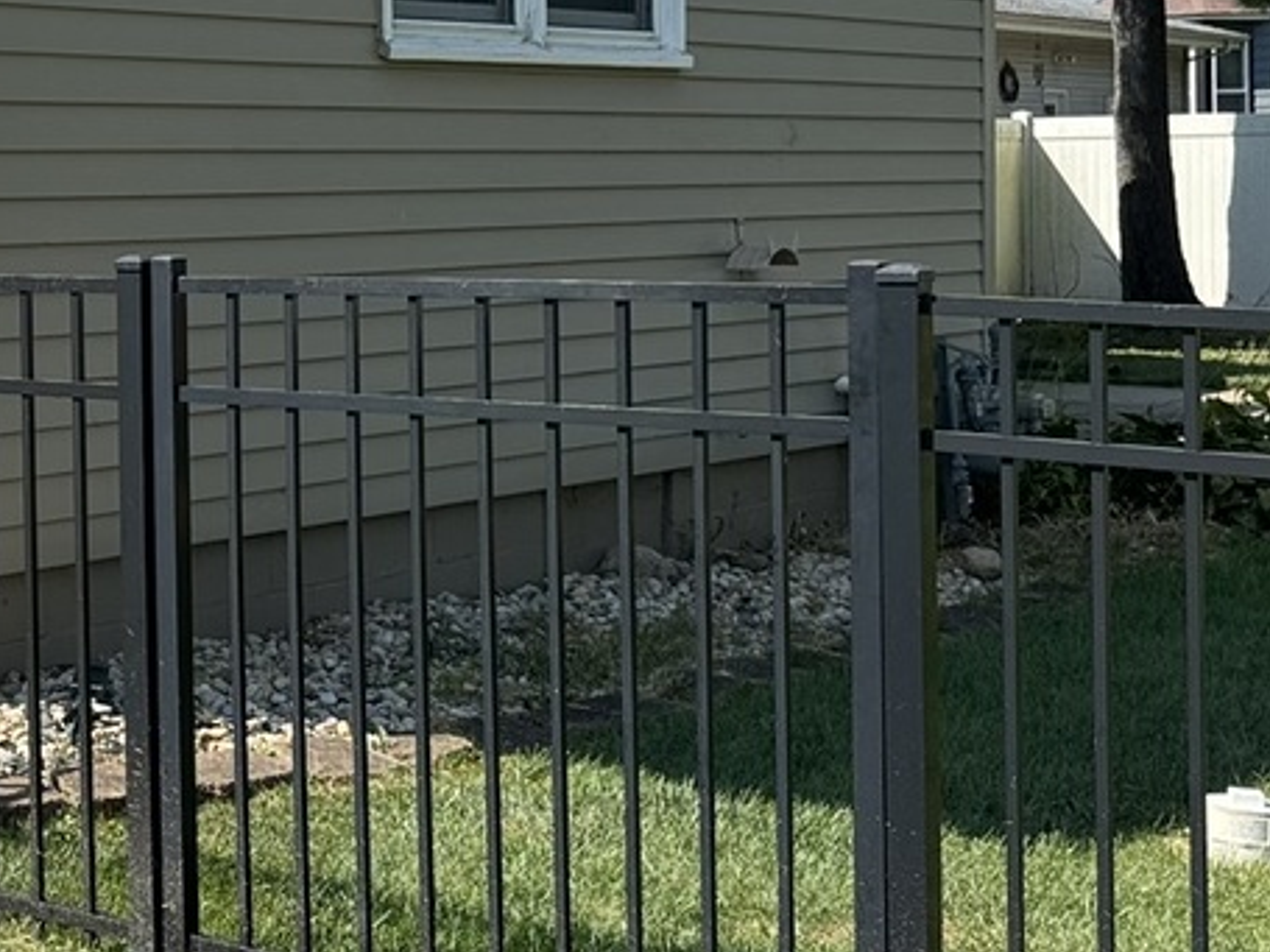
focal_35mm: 76
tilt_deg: -1.4
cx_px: -237
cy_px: 229
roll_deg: +0.3
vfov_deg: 19.2
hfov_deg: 23.5
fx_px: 2788
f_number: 1.78
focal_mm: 6.76
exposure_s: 1/2833
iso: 80
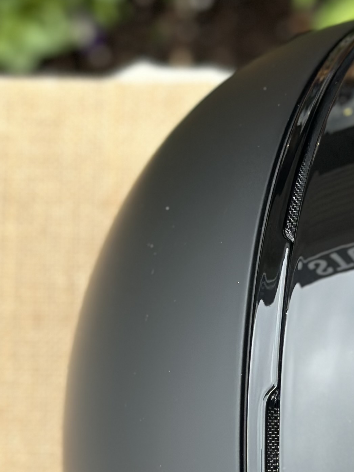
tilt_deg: -74.0
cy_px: 470
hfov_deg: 10.5
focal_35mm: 139
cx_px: 442
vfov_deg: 14.0
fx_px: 1895
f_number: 1.78
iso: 80
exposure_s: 1/189
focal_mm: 6.86
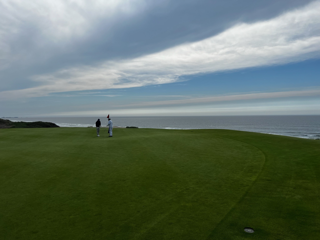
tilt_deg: -2.2
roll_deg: +1.5
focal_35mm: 26
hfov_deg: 67.3
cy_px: 120
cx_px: 160
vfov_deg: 53.1
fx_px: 240
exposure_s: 1/8696
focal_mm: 5.7
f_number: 1.5
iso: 50
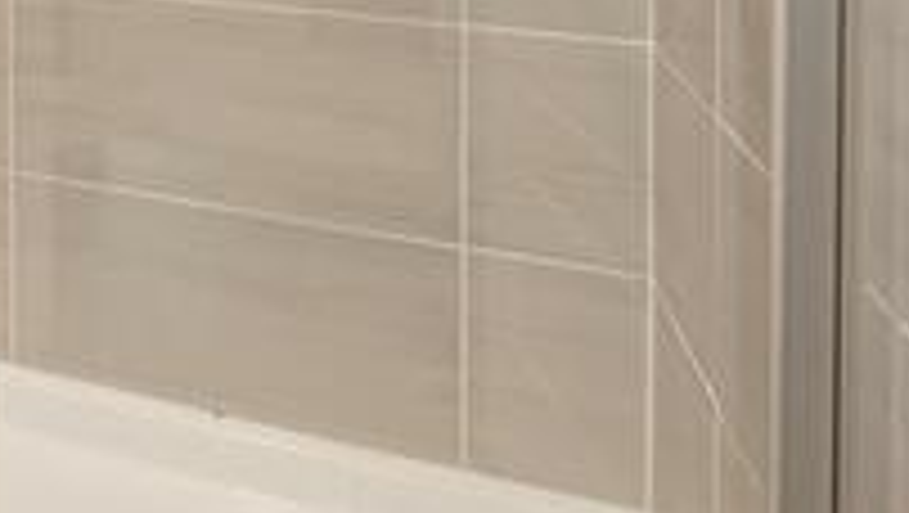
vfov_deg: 19.5
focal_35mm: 53
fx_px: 1278
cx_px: -351
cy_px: -272
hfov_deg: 29.2
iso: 100
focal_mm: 16
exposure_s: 1/1.67
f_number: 7.1
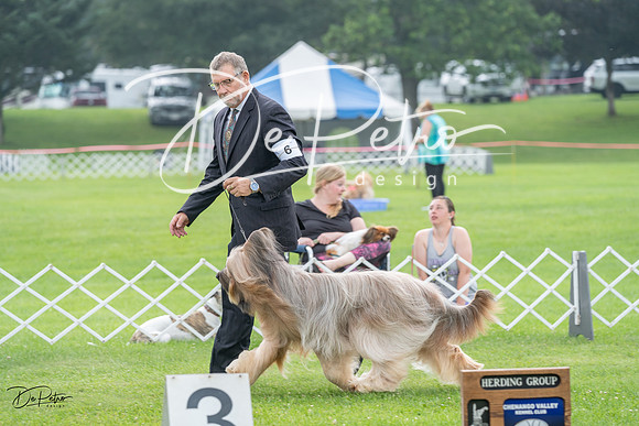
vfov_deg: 8.9
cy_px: 213
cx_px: 320
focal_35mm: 154
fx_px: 2734
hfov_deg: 13.3
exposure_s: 1/400
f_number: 4.5
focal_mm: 154
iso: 400
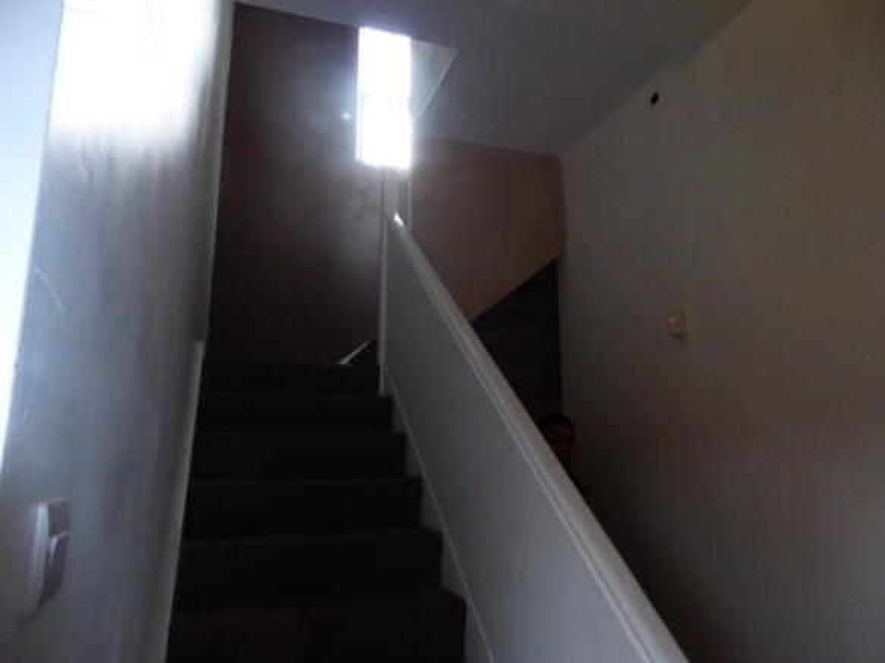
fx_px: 639
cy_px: 332
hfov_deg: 69.4
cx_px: 442
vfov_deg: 54.9
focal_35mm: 25
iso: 800
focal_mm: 4.3
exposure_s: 1/60
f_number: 3.3
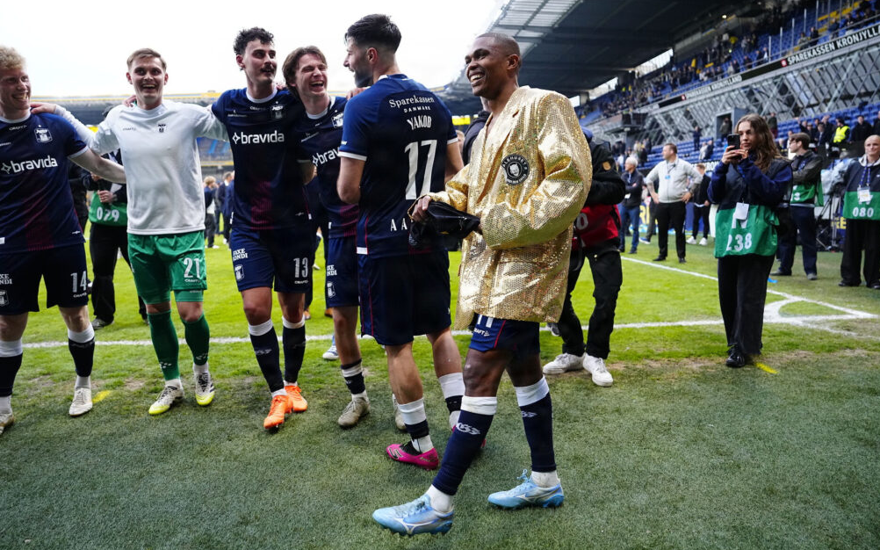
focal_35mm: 25
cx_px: 436
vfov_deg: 49.3
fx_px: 600
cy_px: 263
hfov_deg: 72.6
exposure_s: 1/1250
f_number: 2.8
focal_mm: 24
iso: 3200
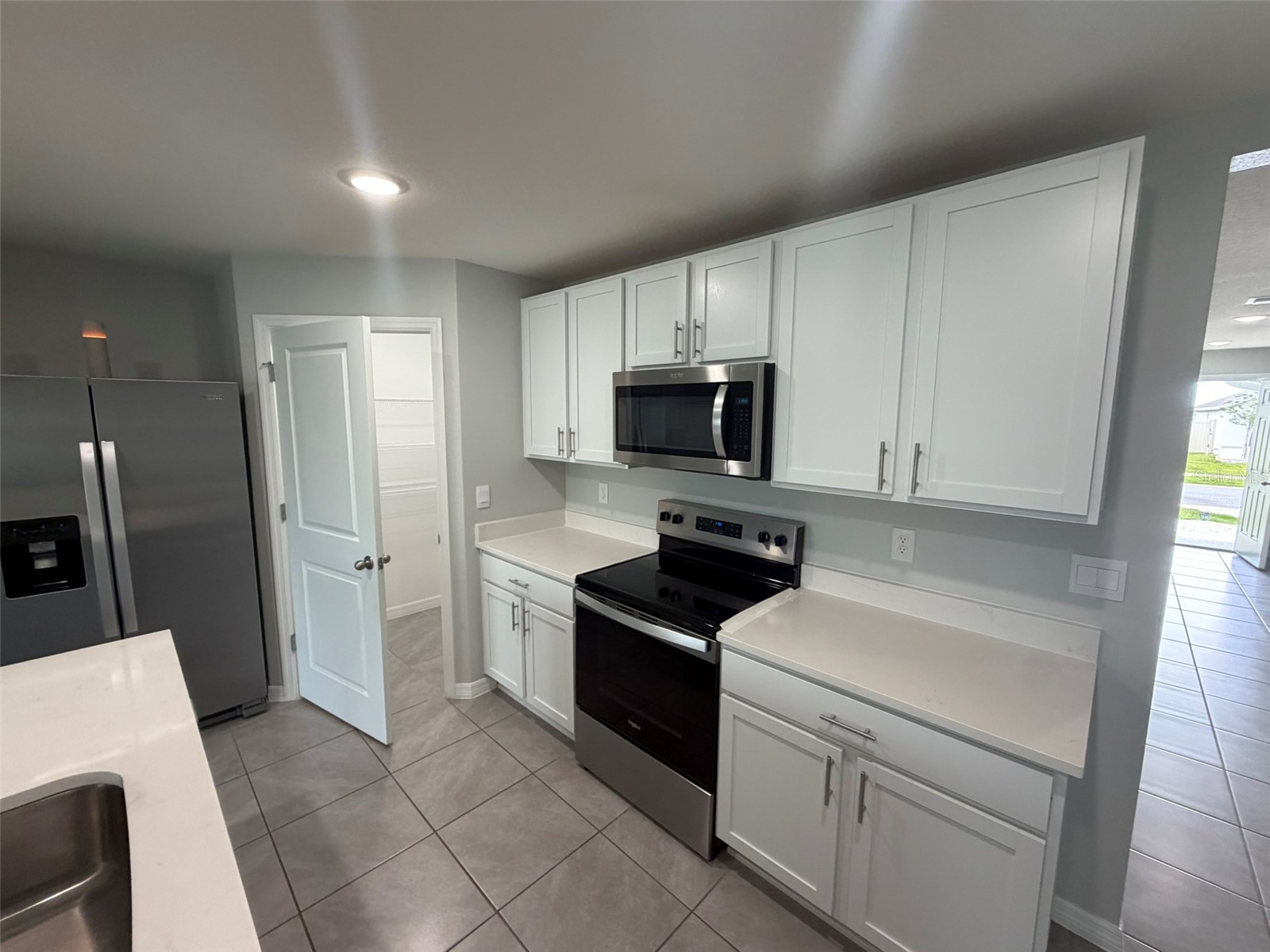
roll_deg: -2.7
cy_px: 476
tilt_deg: -5.4
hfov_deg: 102.1
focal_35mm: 14
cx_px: 635
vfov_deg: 85.7
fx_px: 514
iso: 200
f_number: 2.2
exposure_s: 1/120
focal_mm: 2.22
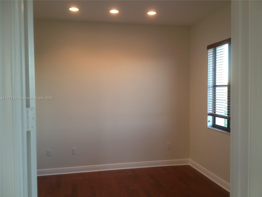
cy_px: 98
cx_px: 131
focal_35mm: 35
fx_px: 265
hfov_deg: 52.6
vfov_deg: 40.7
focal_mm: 4.28
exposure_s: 1/20
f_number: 2.4
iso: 80
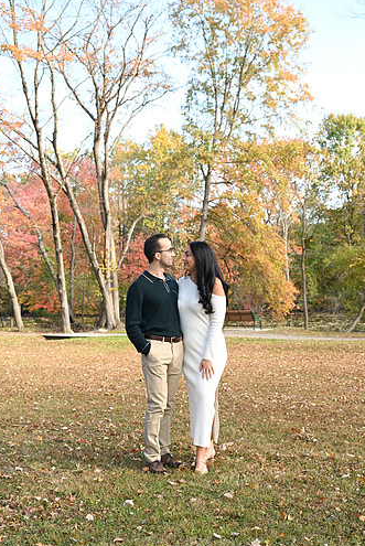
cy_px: 297
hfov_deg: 28.1
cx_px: 199
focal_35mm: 48
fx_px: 728
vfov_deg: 41.0
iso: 200
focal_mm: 41
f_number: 6.3
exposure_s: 1/80
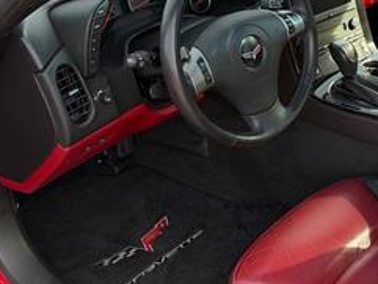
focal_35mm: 69
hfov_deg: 26.6
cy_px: 50
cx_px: 381
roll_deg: -0.5
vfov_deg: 21.0
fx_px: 754
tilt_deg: -27.3
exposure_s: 1/388
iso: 64
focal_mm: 5.96
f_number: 1.6
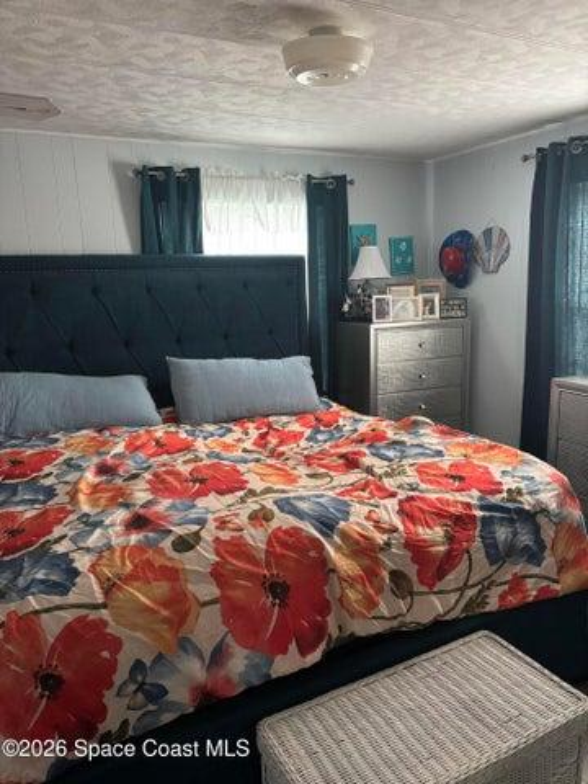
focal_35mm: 26
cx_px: 294
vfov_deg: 67.3
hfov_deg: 53.1
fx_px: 589
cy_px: 392
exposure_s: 1/60
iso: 500
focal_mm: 5.96
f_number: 1.6
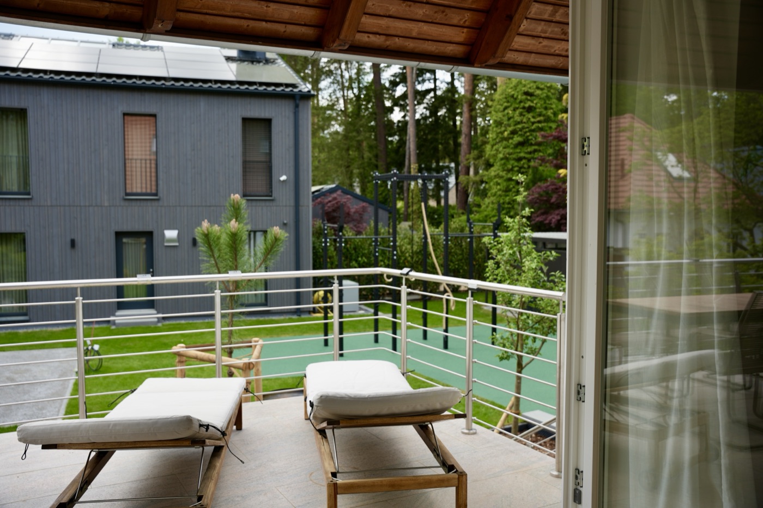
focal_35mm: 34
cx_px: 382
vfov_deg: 38.8
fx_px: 723
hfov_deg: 55.7
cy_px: 254
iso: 100
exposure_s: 1/250
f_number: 4.5
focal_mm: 34.1
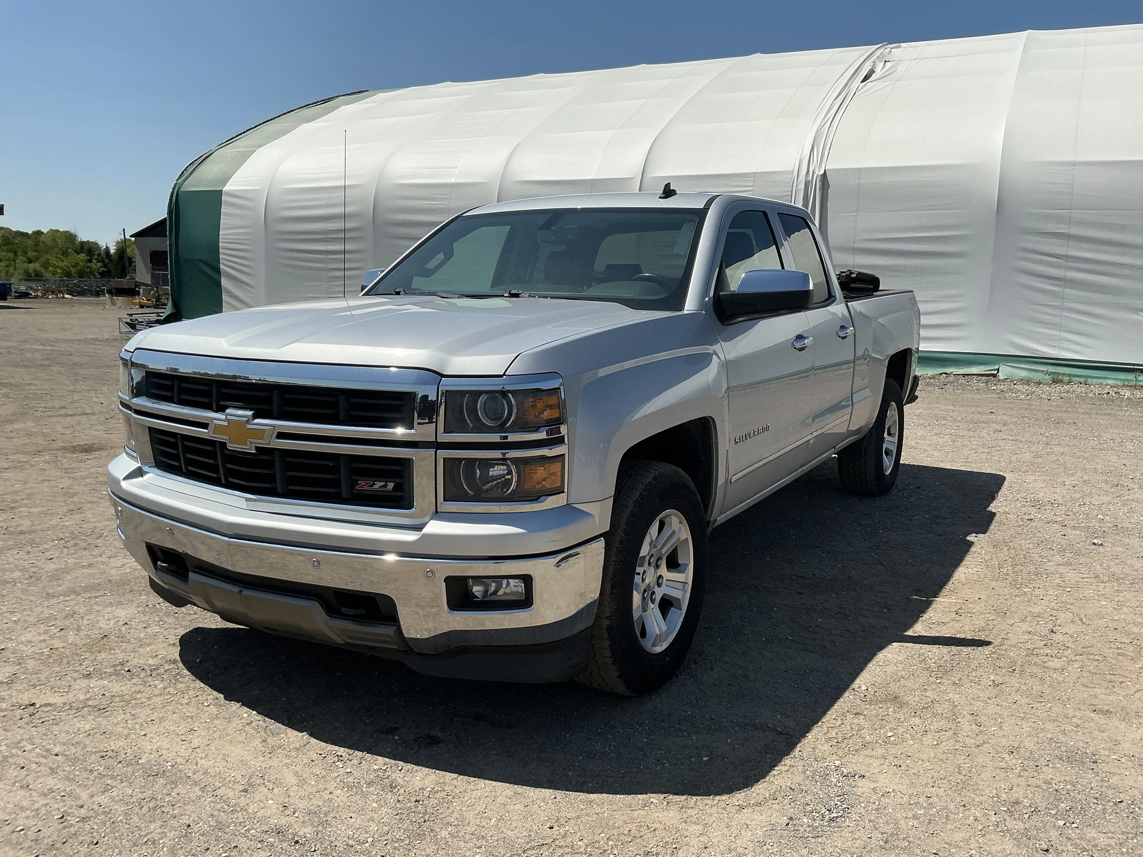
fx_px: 925
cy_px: 428
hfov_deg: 63.4
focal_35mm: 28
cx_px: 572
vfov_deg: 49.7
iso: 25
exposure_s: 1/2801
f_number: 1.8
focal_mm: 3
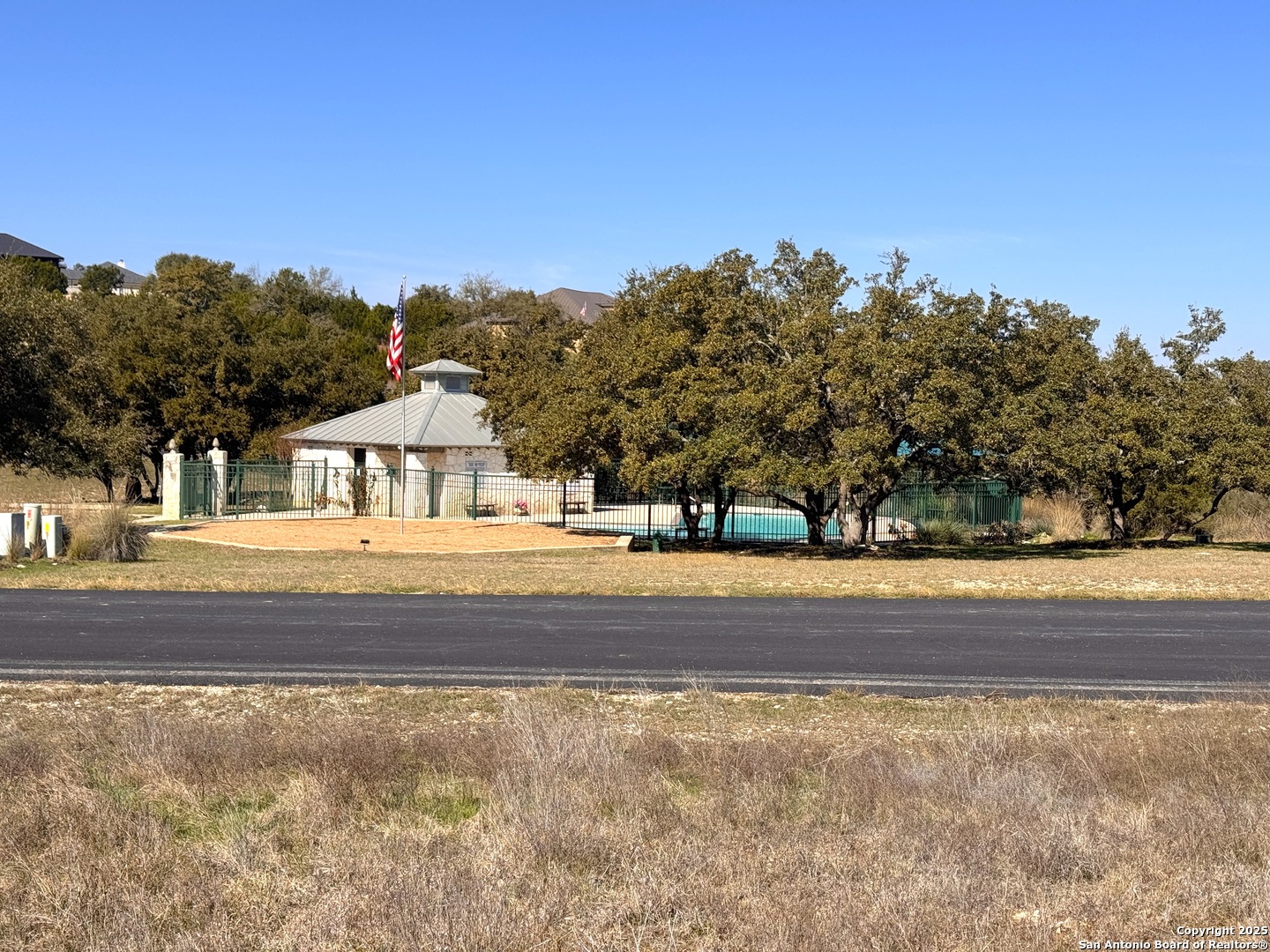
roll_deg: -1.2
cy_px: 476
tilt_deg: -2.9
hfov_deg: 39.7
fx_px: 1761
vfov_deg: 30.3
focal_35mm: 48
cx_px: 635
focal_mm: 6.76
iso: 64
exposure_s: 1/4608
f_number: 1.78
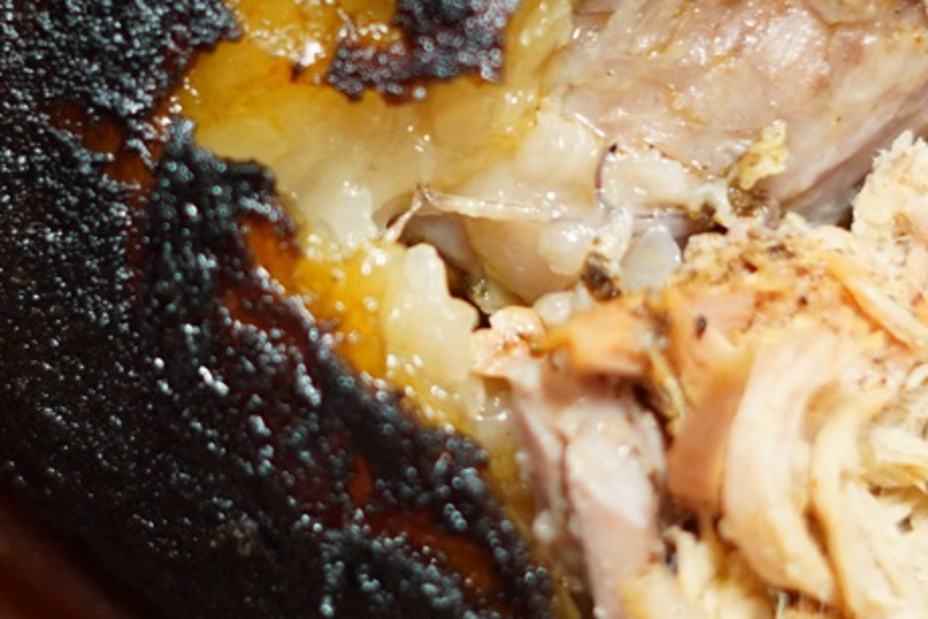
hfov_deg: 10.5
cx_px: 390
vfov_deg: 7.0
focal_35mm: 196
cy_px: 160
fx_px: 5052
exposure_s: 1/50
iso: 500
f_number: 1.8
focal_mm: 50
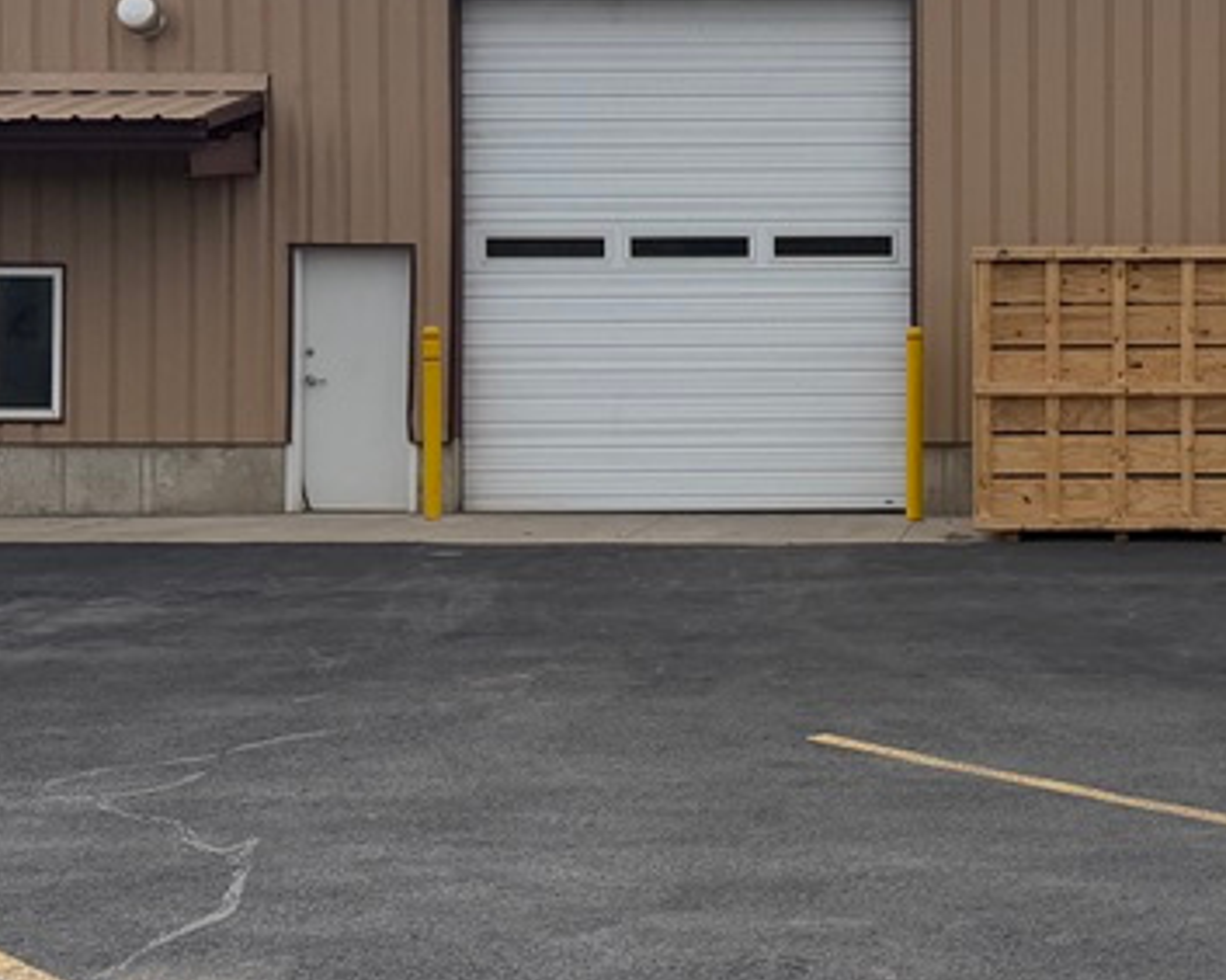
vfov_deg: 22.4
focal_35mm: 68
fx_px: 2466
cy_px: 354
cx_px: 1073
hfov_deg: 27.1
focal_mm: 6.76
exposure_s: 1/10309
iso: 80
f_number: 1.78
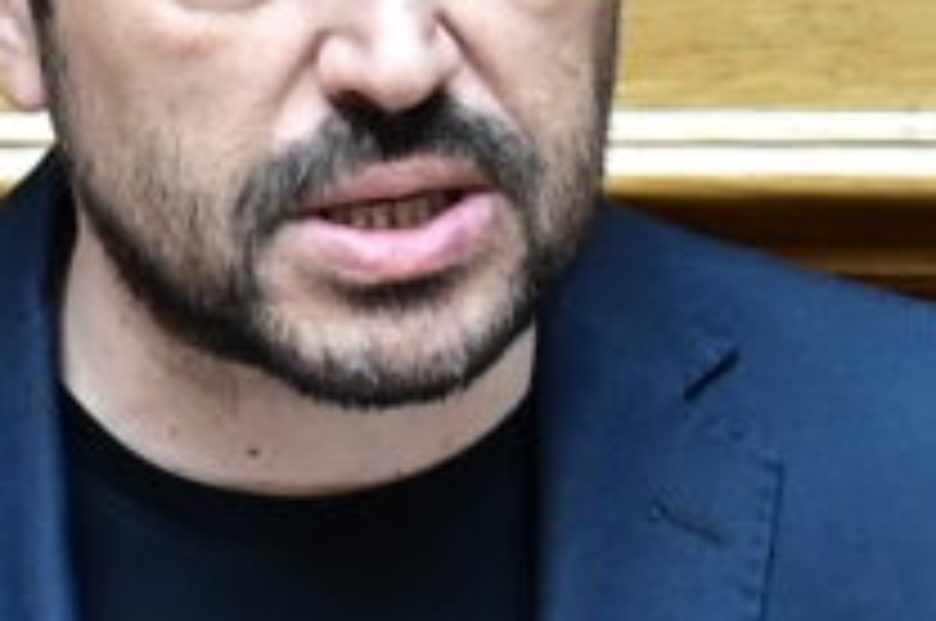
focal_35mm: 1734
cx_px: 648
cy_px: 990
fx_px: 45014
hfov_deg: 1.2
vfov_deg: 0.8
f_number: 3.2
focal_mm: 200
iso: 800
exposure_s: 1/200
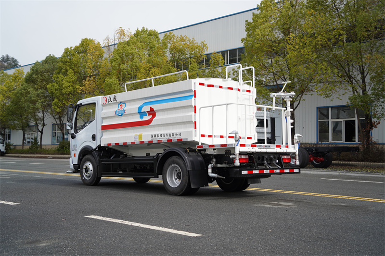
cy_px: 128
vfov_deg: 30.5
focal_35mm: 44
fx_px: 470
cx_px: 192
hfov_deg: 44.5
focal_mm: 44
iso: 100
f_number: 3.5
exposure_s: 1/800
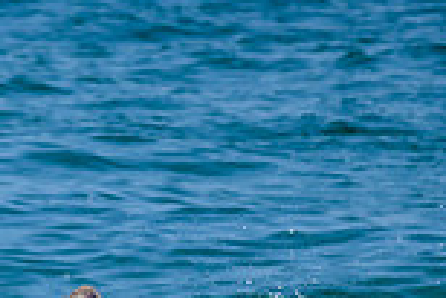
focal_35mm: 3015
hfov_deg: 0.7
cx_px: -64
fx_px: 37387
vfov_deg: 0.5
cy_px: 427
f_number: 6.3
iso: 160
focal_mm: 800
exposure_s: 1/2000
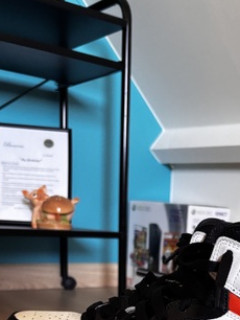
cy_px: 345
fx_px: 535
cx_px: 189
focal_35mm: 58
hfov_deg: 24.9
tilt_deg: -14.3
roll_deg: -4.8
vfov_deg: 30.1
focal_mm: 5.96
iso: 500
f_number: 1.6
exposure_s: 1/47
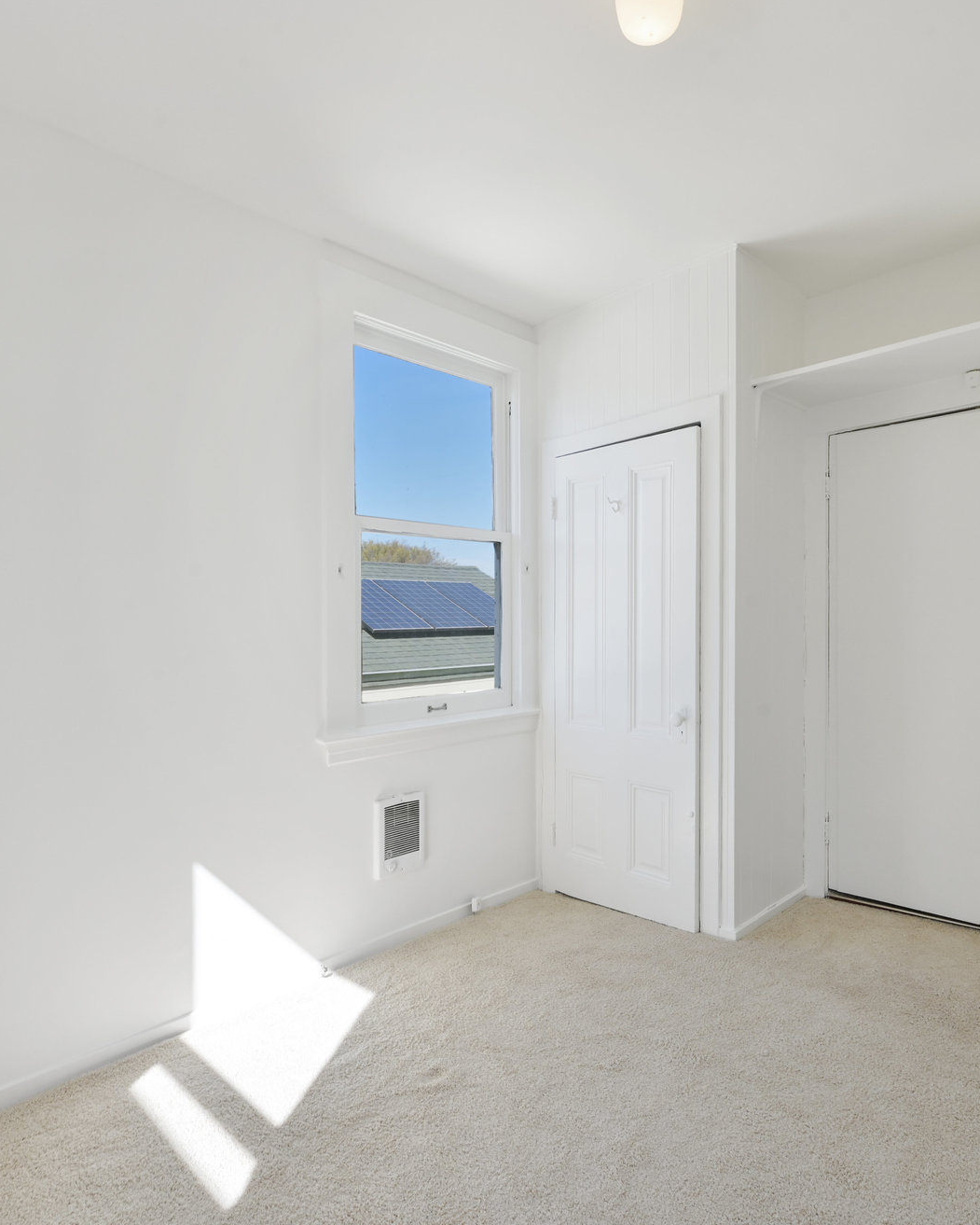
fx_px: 725
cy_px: 607
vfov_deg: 80.4
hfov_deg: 67.7
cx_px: 572
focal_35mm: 20
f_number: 11
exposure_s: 1/100
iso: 400
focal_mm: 14
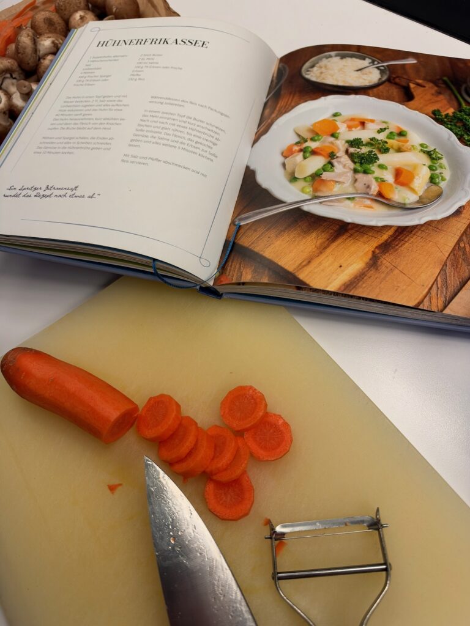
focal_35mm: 24
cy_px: 313
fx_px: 434
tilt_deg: -62.5
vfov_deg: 71.6
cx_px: 235
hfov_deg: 56.8
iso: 125
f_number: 1.8
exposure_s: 1/100
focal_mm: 6.93
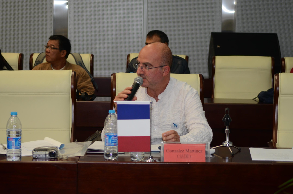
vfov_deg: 14.9
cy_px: 94
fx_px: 744
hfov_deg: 22.3
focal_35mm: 92
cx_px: 152
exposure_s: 1/60
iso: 400
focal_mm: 55
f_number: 3.5
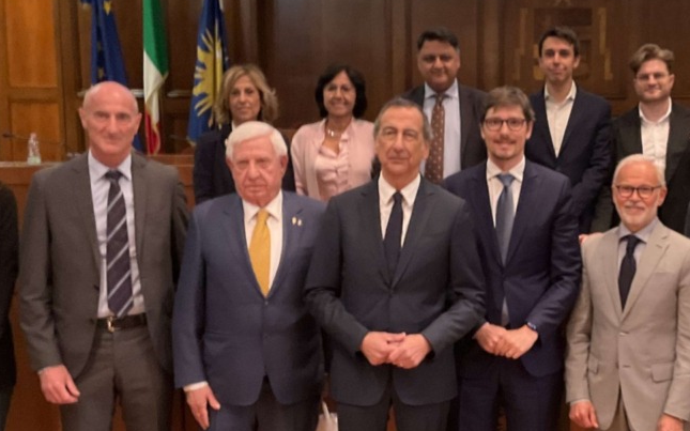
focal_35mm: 61
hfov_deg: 32.9
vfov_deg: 21.2
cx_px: 503
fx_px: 1147
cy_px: 281
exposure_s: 1/25
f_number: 1.8
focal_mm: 3
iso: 400
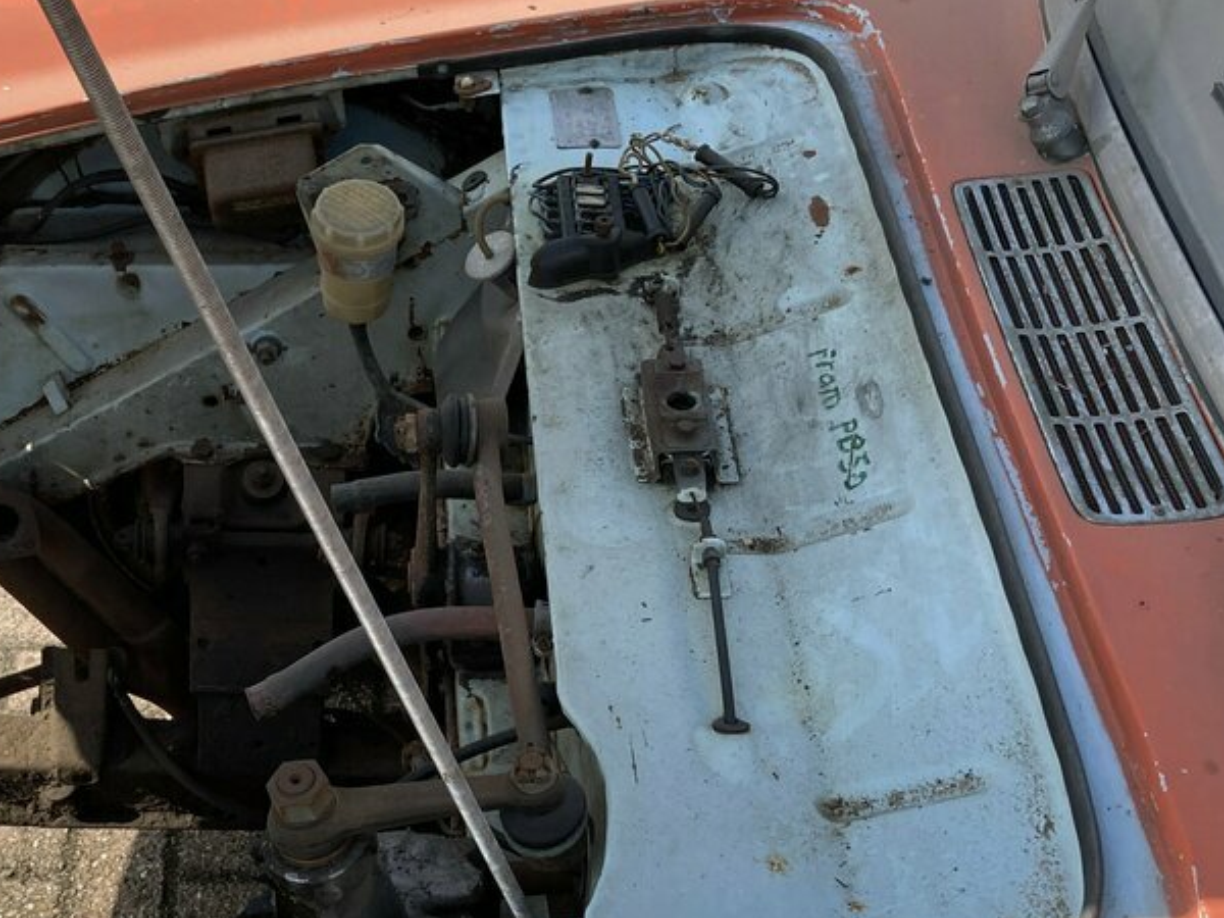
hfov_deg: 33.7
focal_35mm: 56
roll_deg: +2.7
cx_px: 312
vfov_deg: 26.1
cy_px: 486
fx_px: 1980
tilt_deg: -42.4
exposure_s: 1/1033
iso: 20
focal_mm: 3.99
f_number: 1.8
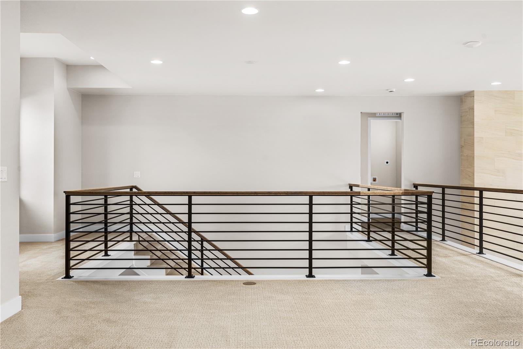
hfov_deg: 61.9
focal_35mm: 30
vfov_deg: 43.6
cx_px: 262
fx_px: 436
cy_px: 174
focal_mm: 30
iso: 160
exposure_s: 1/15
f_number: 8
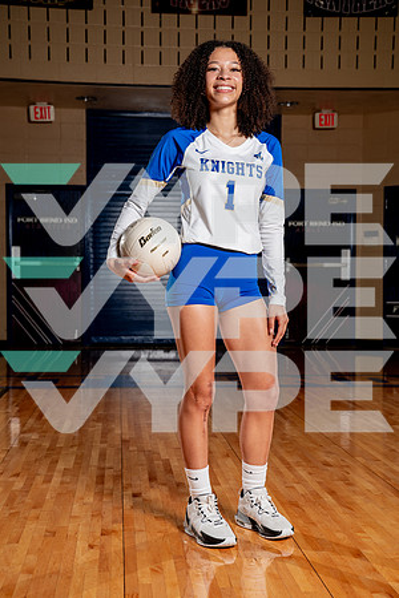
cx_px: 200
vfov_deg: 37.5
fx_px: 881
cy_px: 299
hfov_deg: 25.5
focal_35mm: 53
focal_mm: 53
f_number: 5.6
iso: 200
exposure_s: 1/250
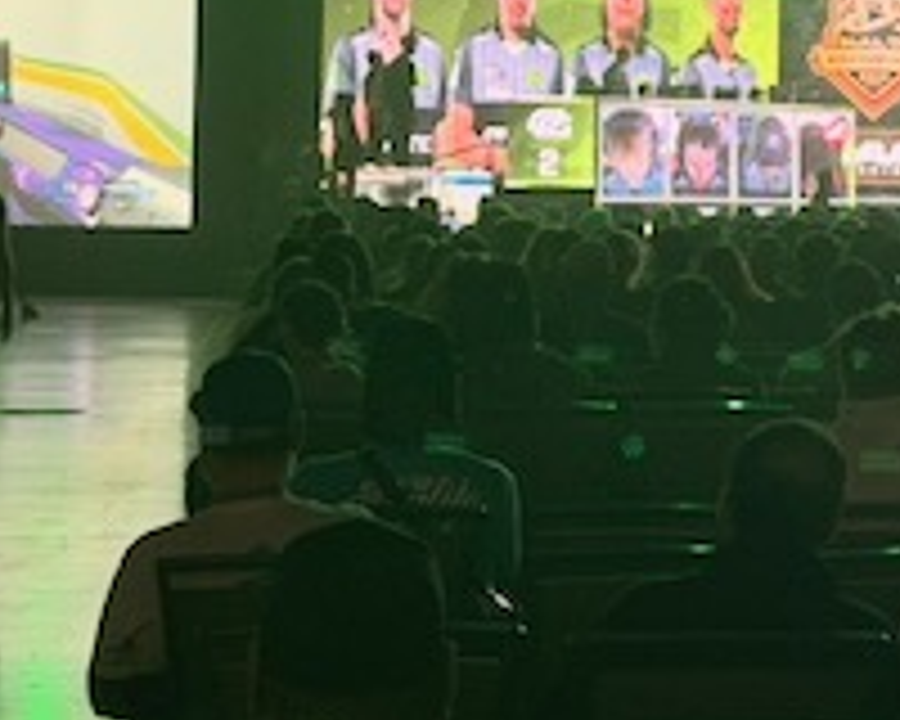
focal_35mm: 135
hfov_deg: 14.1
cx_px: 785
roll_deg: -1.0
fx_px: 3596
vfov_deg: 11.4
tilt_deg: +1.3
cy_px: 50
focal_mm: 6.76
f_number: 1.78
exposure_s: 1/60
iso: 250
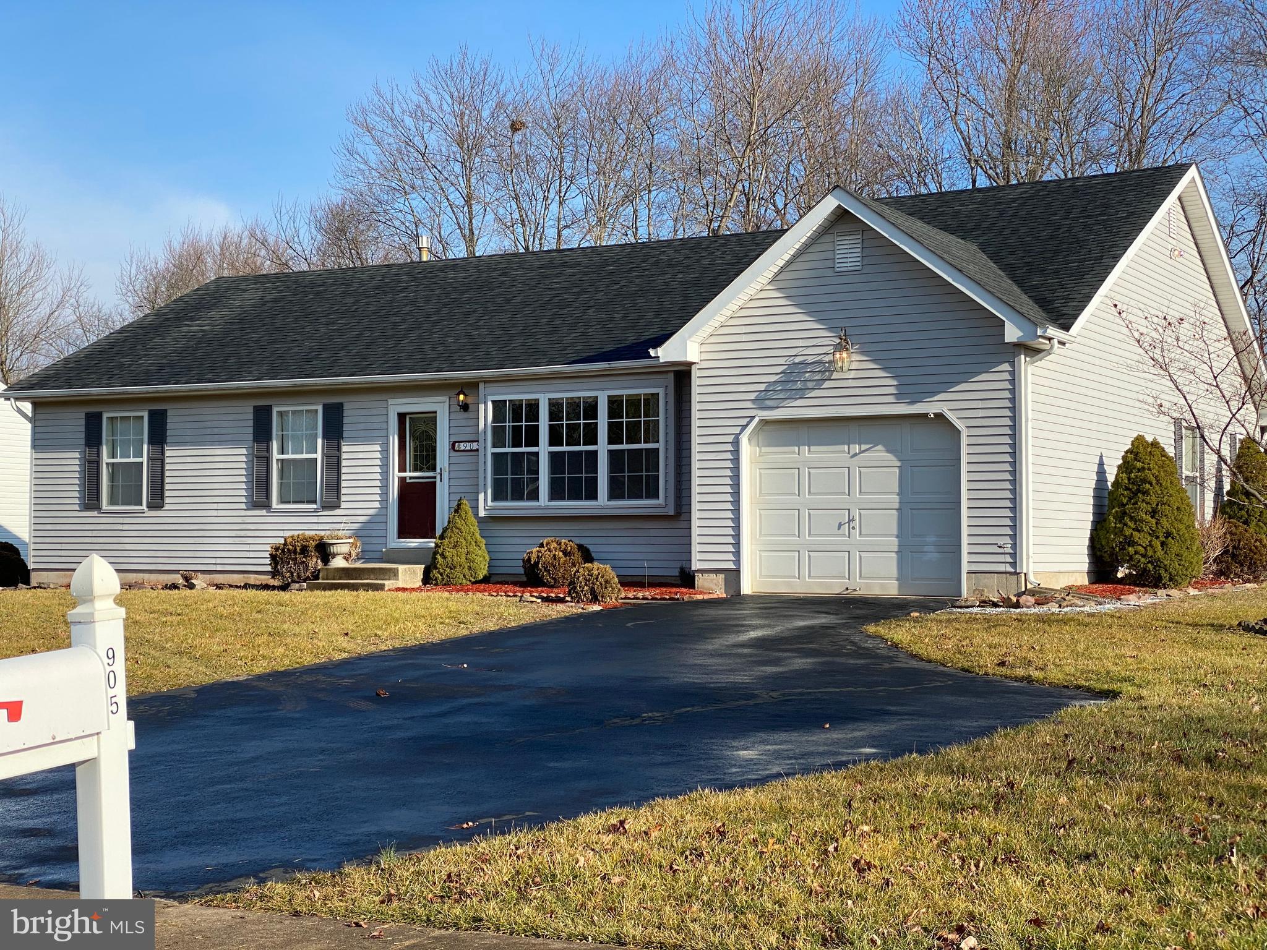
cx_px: 634
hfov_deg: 36.8
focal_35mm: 52
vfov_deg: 28.0
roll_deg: -0.2
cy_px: 475
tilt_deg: +2.5
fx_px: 1903
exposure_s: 1/1229
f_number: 2
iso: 20
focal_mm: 6
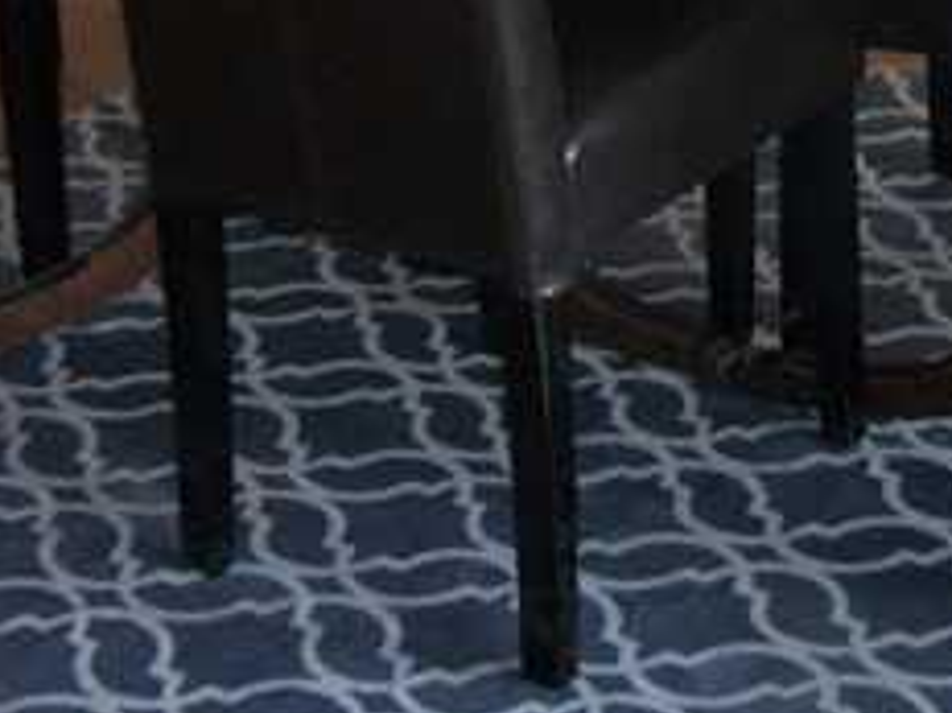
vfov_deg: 12.4
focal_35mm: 111
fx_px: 3051
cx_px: 750
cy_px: -490
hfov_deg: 17.6
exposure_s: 1/30
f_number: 2.9
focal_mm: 5.7
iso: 160
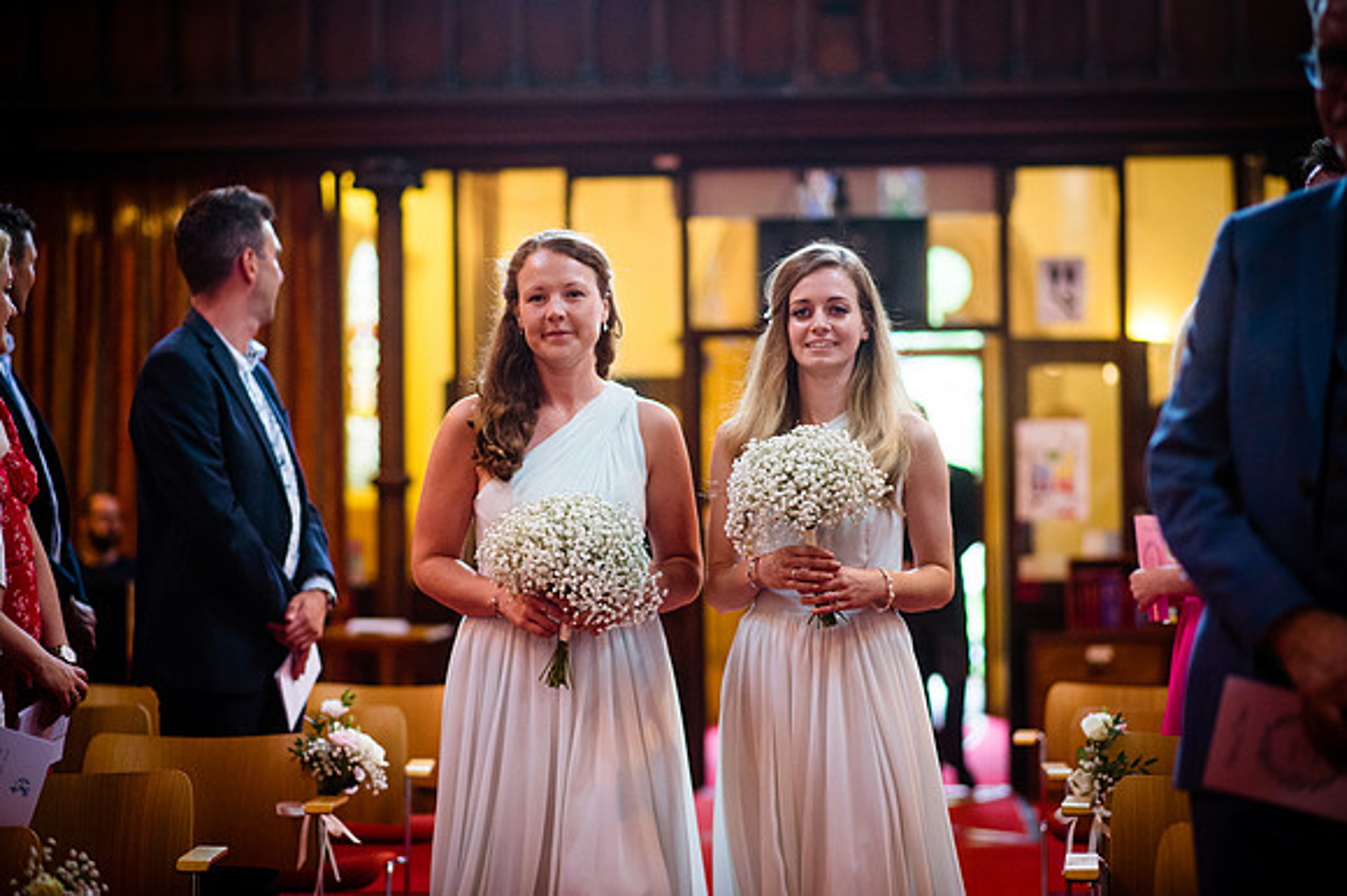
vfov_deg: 16.1
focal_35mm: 85
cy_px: 448
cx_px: 674
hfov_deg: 23.9
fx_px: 3178
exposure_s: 1/500
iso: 3200
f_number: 2.2
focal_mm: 85
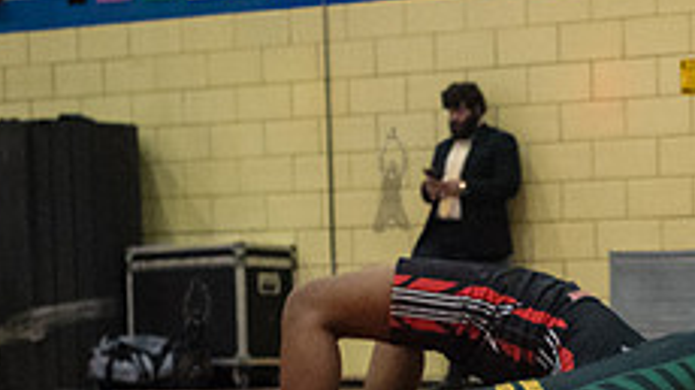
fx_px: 2394
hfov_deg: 15.8
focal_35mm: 130
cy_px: 482
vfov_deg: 9.2
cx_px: 864
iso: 8000
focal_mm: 35
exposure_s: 1/400
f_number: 4
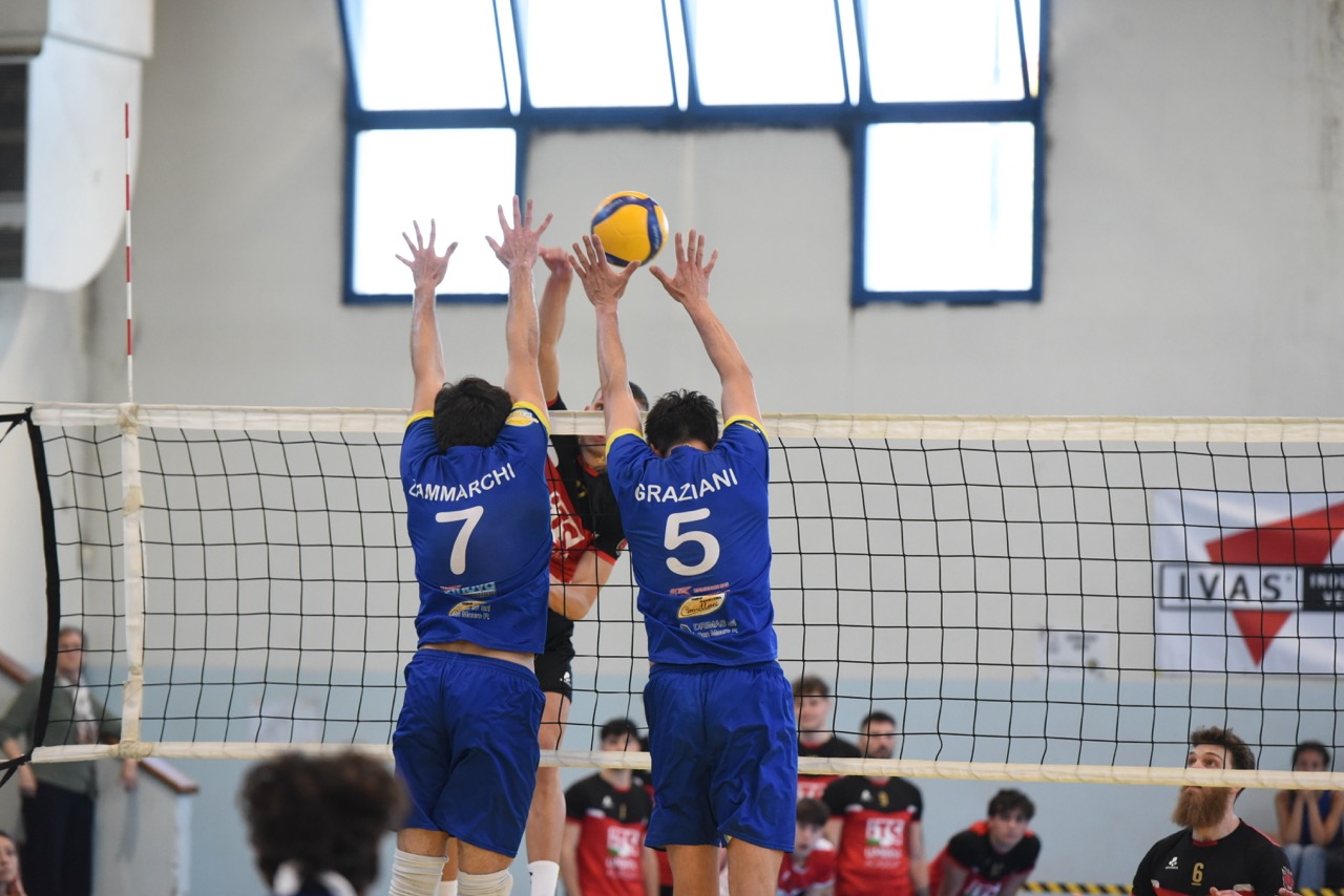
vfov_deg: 7.9
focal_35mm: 175
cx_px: 672
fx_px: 6534
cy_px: 448
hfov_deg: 11.7
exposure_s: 1/1000
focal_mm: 175
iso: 4000
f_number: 4
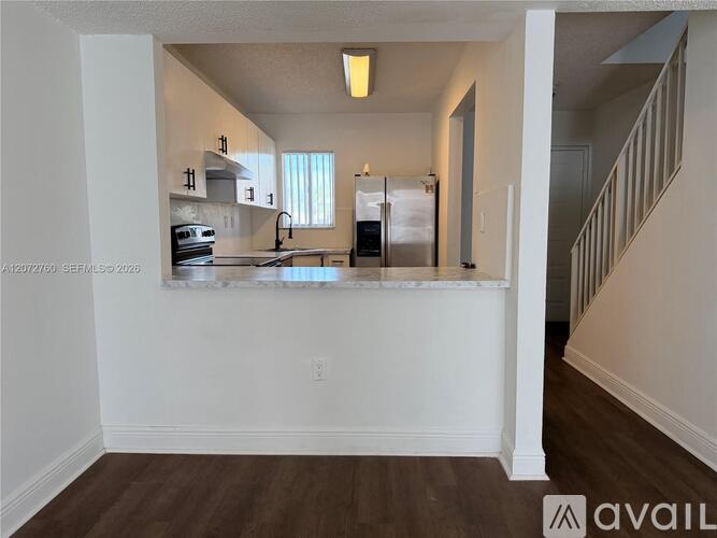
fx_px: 497
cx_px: 358
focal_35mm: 24
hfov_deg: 71.6
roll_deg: +0.1
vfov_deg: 56.8
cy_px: 269
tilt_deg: -5.2
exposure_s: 1/196
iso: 200
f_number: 1.78
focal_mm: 6.76
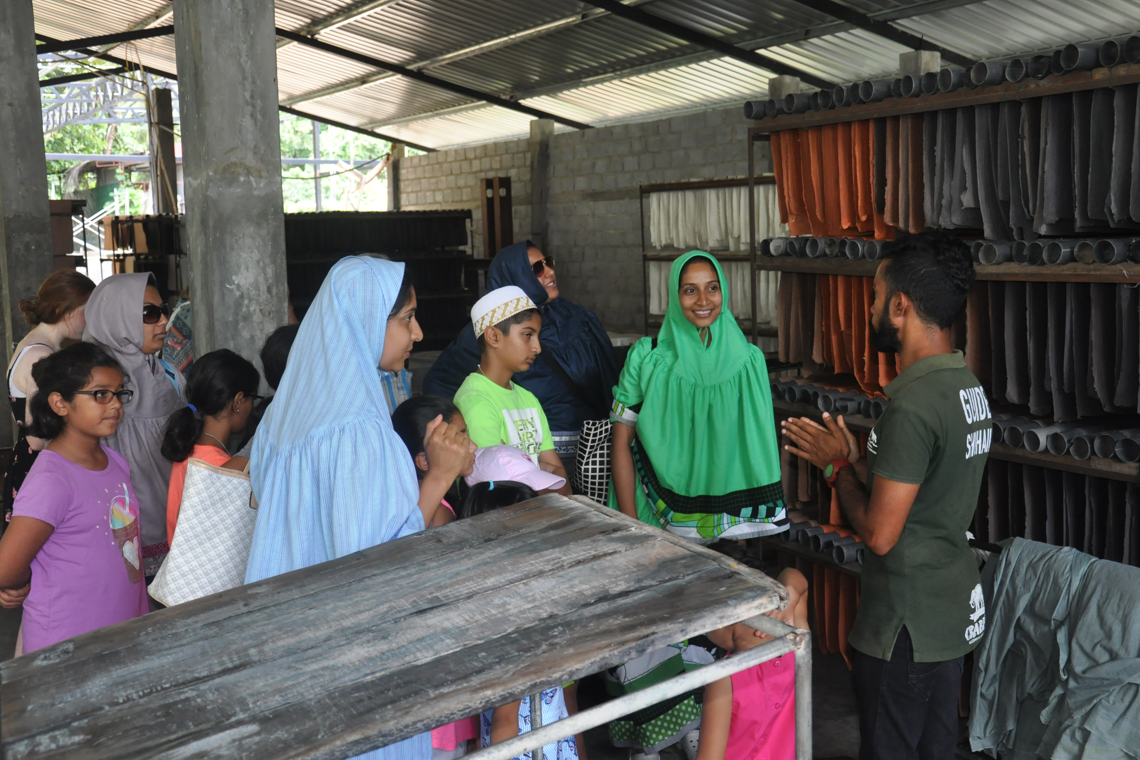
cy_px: 376
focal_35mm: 41
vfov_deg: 33.0
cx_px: 587
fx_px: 1284
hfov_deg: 47.9
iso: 800
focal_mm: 25
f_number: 4
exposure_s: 1/125
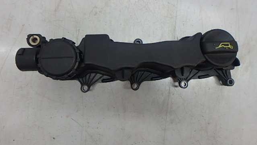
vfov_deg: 49.4
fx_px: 157
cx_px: 129
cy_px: 63
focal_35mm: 23
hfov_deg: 78.7
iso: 200
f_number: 3.5
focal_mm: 3.7
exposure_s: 1/40
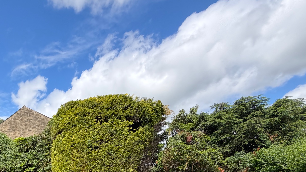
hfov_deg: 65.6
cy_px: 186
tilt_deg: -2.3
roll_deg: +2.7
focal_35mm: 26
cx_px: 63
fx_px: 211
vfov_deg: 37.6
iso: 40
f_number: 2.2
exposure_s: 1/717
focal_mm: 2.22
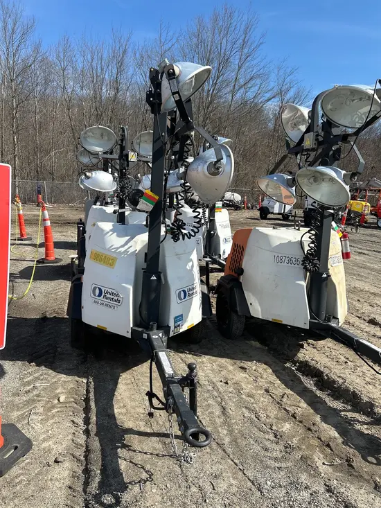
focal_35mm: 26
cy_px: 254
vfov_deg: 67.3
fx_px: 381
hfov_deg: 53.1
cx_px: 190
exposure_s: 1/3077
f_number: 1.5
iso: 50
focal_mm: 5.7
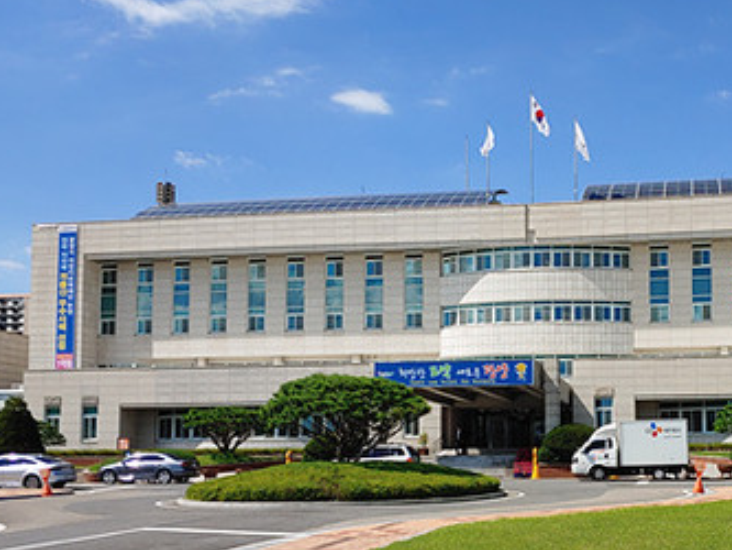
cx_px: 561
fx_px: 952
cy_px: 398
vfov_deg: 31.7
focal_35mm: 45
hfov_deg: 40.7
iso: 50
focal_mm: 4.23
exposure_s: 1/3125
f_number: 1.5
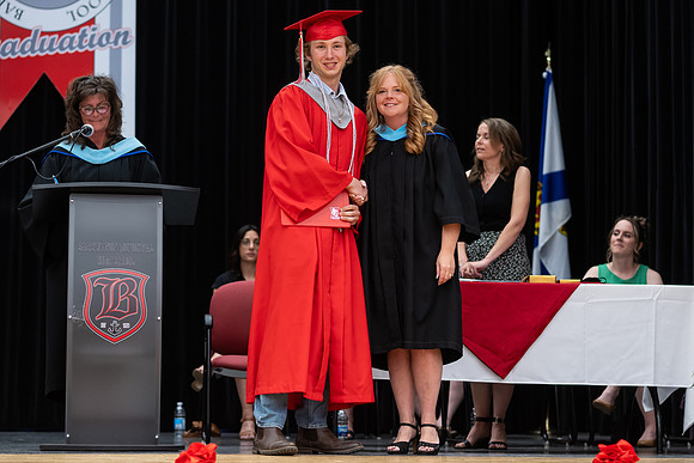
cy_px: 218
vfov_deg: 12.8
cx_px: 347
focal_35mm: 107
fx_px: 2068
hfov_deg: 19.1
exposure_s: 1/200
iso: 1000
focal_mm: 85
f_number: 2.8
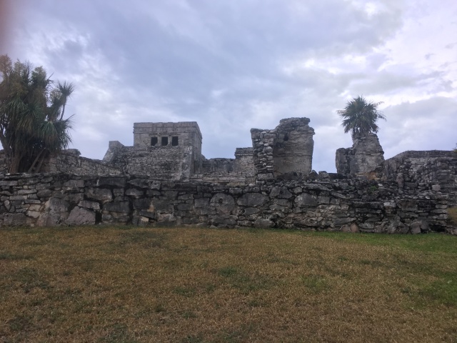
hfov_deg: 61.7
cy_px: 172
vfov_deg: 48.2
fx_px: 383
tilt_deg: +10.4
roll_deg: -1.0
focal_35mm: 29
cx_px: 228
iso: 25
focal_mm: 4.15
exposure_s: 1/1040
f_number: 2.2
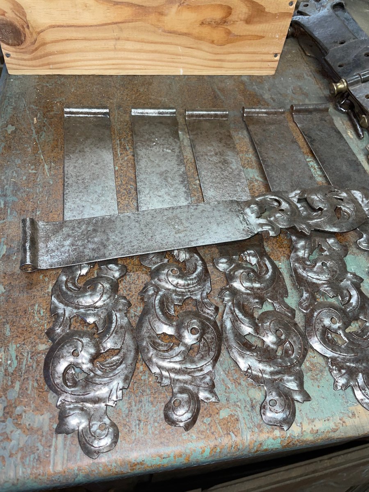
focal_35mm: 26
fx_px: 370
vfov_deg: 67.3
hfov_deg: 53.1
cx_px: 184
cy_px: 246
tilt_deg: -54.9
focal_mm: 4.2
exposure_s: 1/33
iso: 32
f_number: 1.6
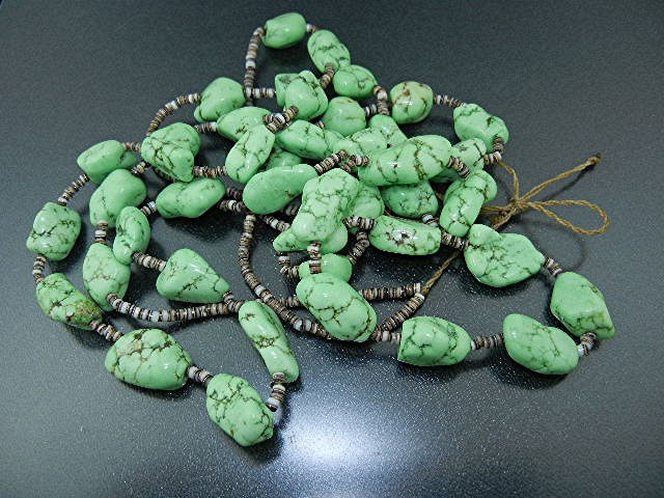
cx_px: 332
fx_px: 652
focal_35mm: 34
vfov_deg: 41.8
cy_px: 249
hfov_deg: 54.0
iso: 200
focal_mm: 6.2
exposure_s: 1/30.2
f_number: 3.6
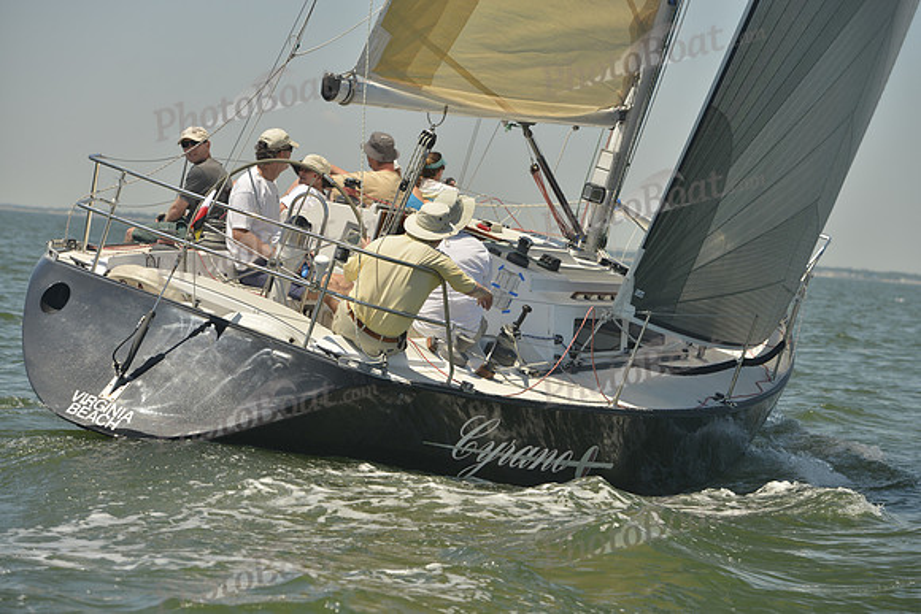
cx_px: 460
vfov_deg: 11.0
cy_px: 307
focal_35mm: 125
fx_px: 3199
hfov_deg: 16.4
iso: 200
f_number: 7.1
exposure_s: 1/640
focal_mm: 125
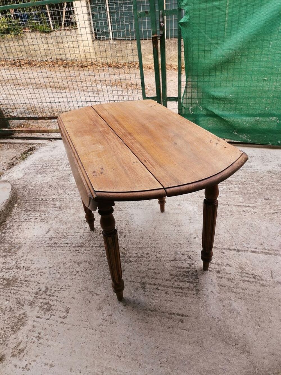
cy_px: 188
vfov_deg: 67.3
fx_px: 281
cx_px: 140
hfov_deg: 53.1
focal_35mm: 26
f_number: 1.8
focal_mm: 4.75
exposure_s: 1/323
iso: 50
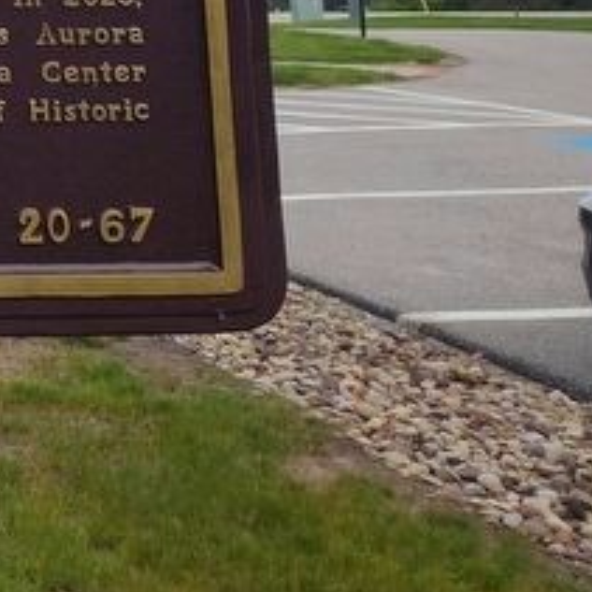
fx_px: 1490
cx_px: -502
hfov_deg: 17.7
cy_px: -216
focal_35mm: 77
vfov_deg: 20.2
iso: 100
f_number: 1.8
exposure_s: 1/649
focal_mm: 5.56
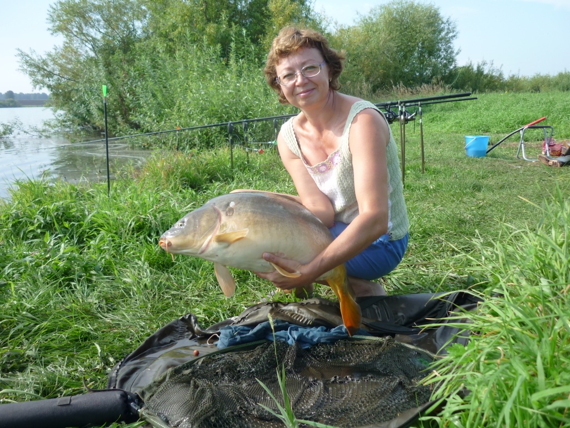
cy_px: 214
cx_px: 285
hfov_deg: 55.4
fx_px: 543
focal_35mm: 33
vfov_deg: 42.9
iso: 80
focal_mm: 5.5
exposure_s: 1/400
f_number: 2.8
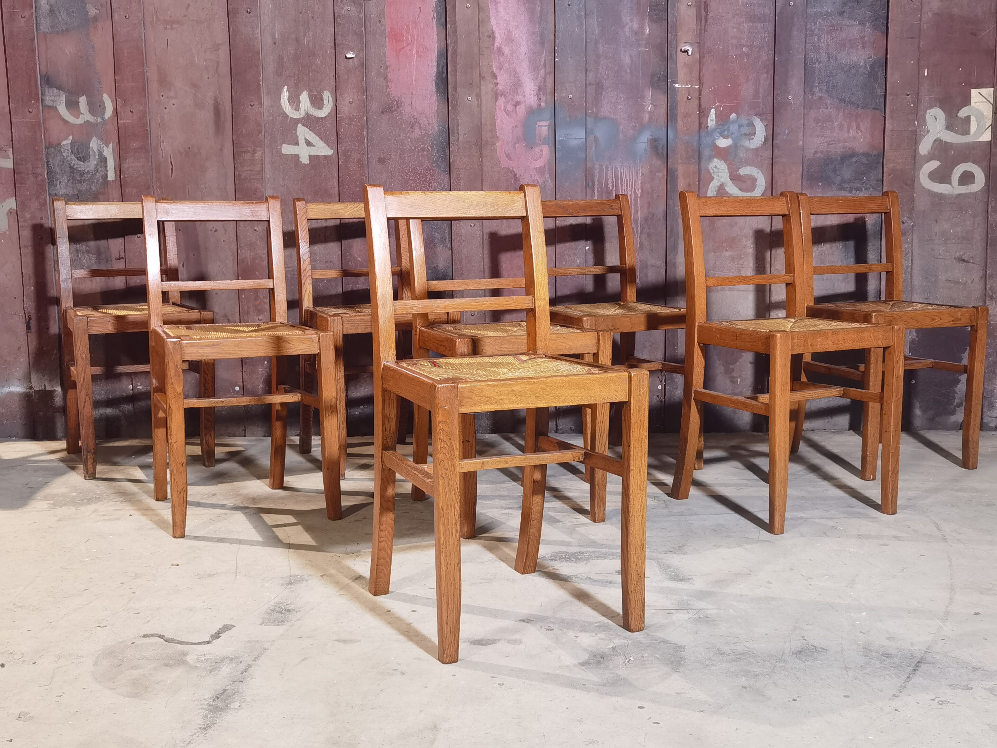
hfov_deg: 46.8
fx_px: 1152
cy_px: 374
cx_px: 498
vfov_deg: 36.0
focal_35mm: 40
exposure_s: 1/33.3
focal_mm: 6.71
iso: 500
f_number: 1.9
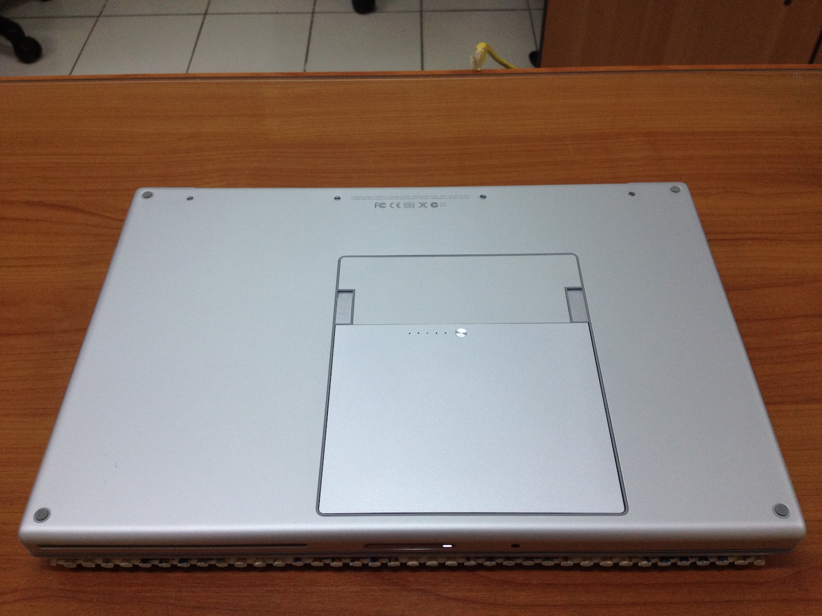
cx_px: 411
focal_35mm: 35
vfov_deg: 40.7
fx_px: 831
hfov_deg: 52.6
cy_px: 308
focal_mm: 4.28
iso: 100
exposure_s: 1/100
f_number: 2.4
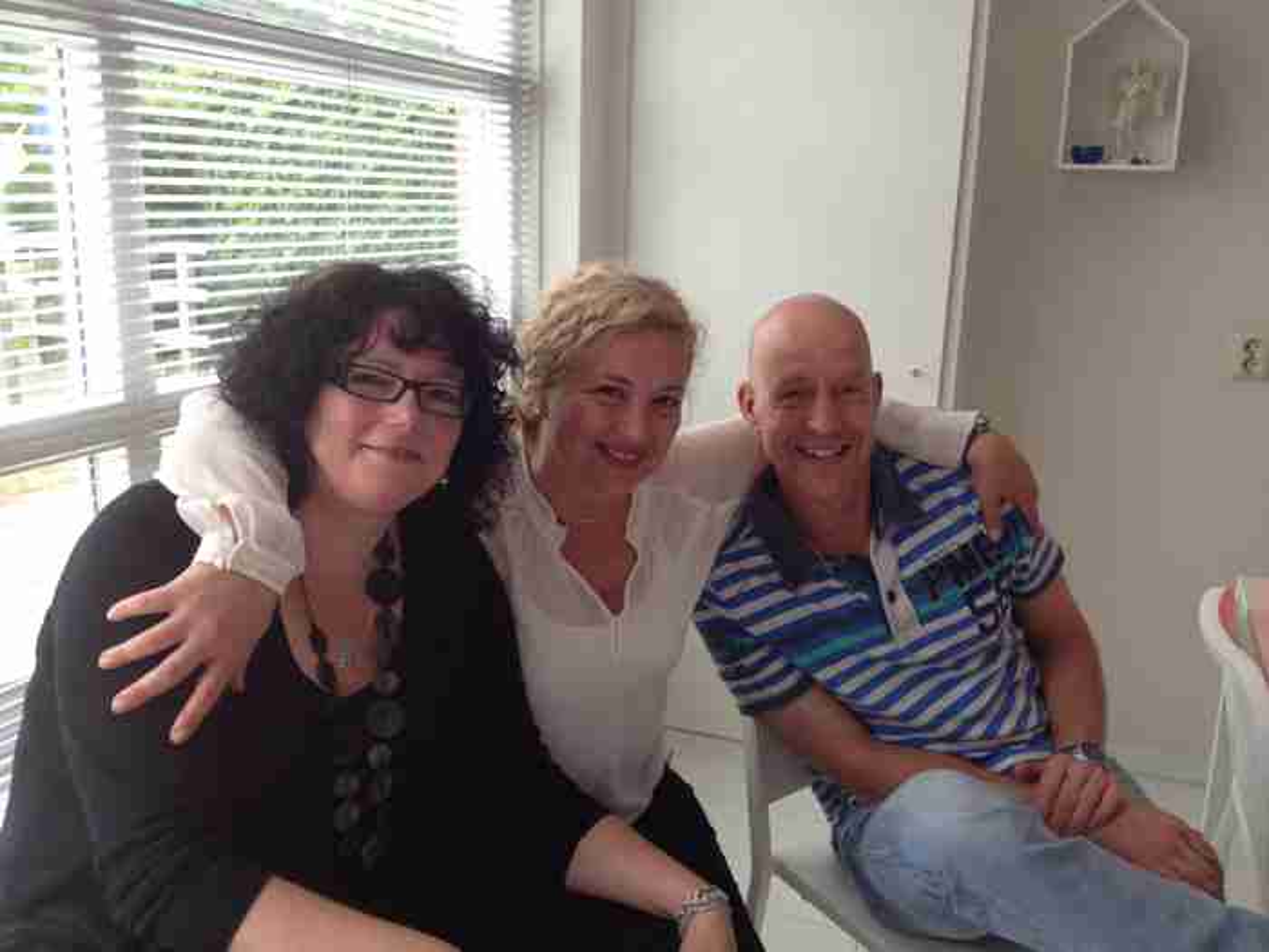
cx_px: 634
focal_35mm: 35
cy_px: 476
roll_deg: -1.6
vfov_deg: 40.7
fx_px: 1283
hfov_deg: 52.6
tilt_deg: -15.1
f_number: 2.4
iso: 64
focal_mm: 4.28
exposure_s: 1/60
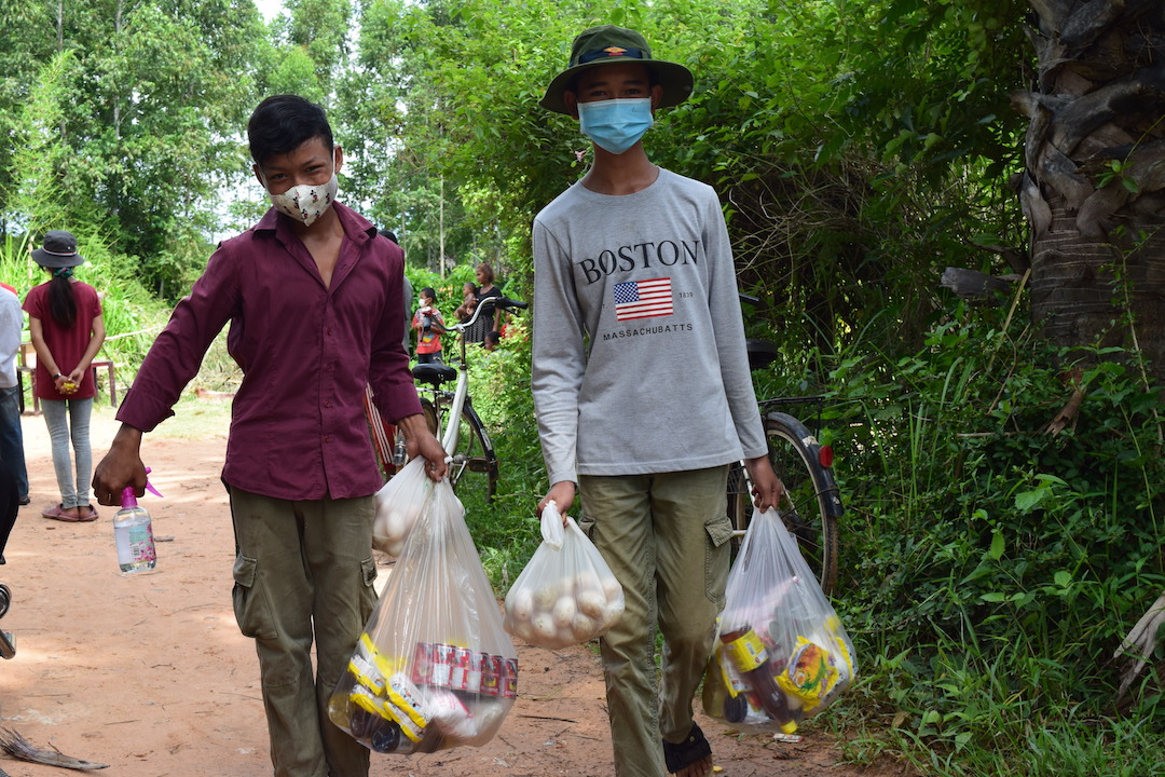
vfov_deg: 28.1
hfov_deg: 41.1
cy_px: 388
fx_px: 1553
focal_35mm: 48
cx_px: 582
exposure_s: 1/200
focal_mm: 32
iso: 400
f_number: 10
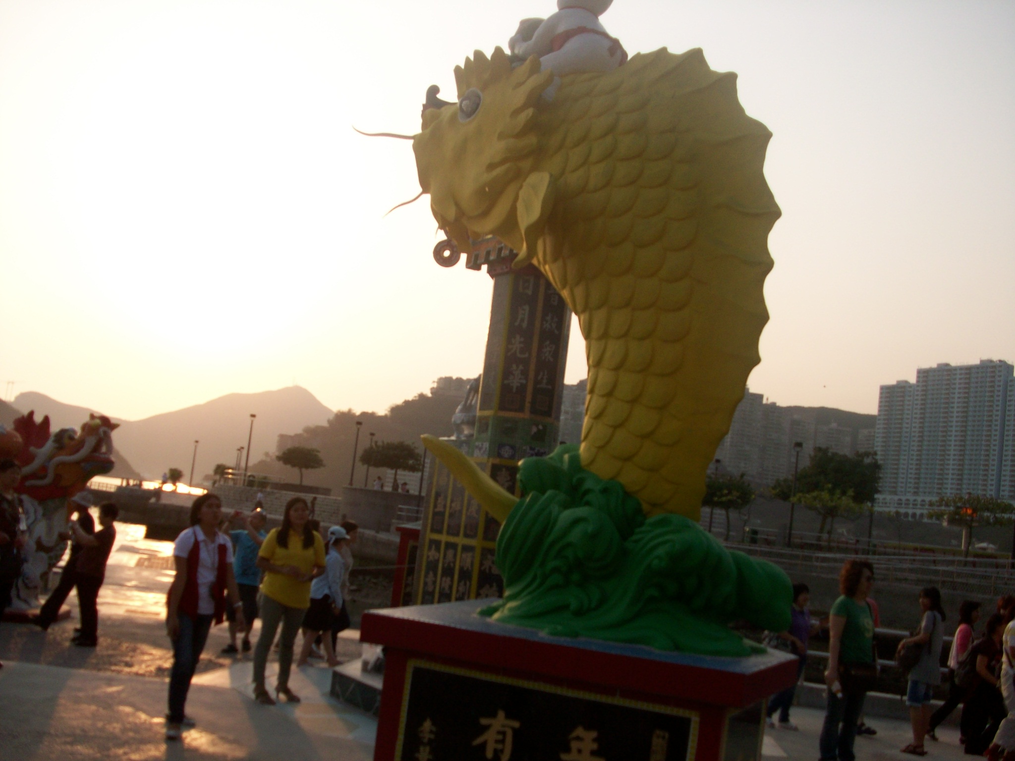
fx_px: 997
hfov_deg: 54.0
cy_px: 380
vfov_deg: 41.8
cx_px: 508
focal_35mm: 34
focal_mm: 5.7
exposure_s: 1/684
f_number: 2.8
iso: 64
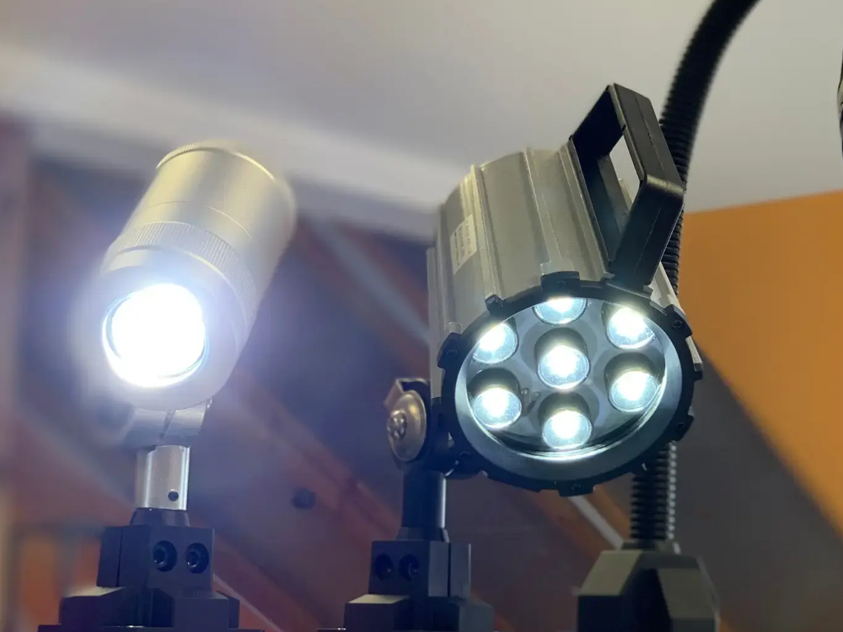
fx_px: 1851
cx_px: 577
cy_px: 322
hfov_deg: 25.5
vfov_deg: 19.4
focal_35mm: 76
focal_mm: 6
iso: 64
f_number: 2.4
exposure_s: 1/100
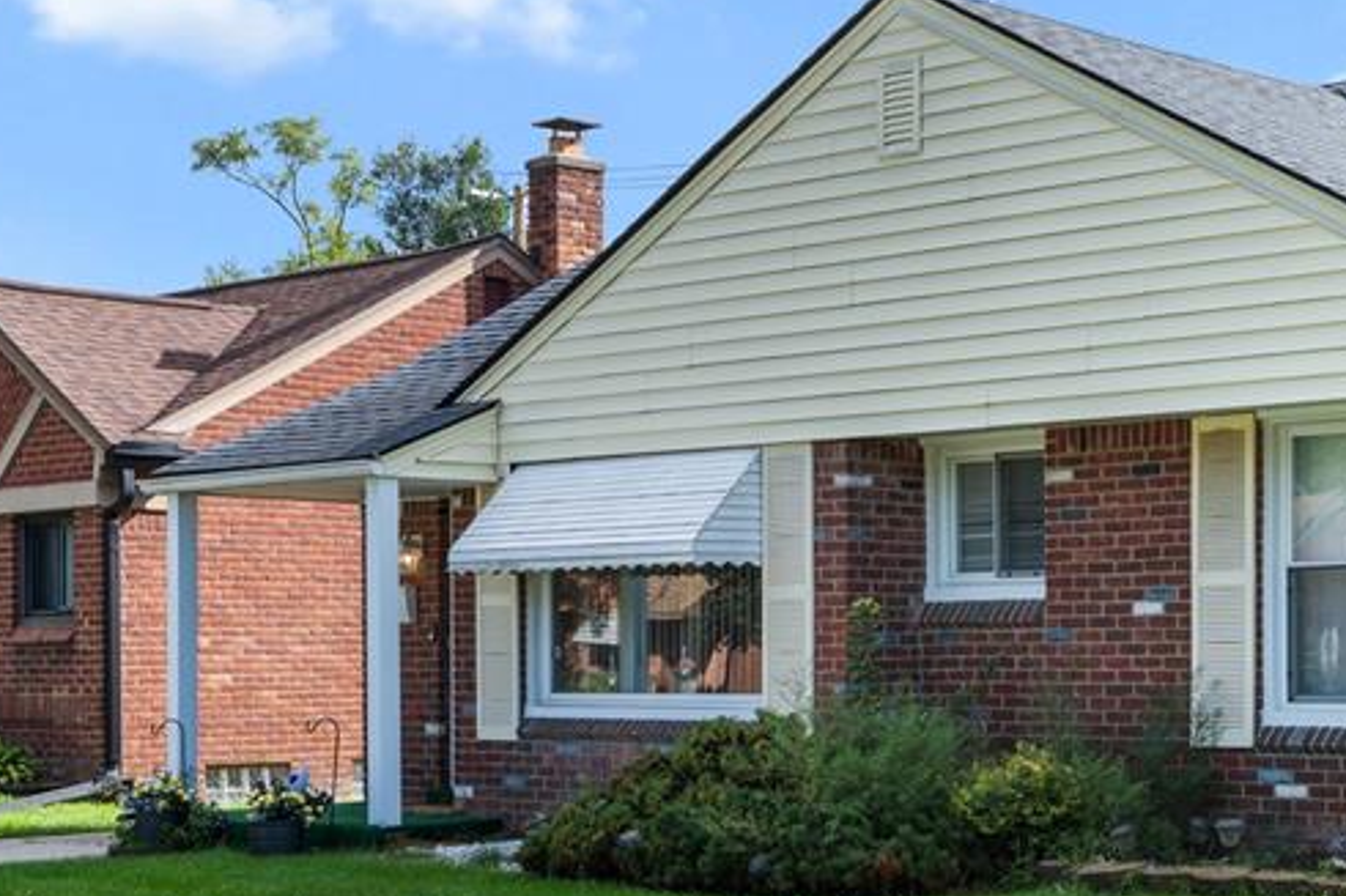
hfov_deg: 27.1
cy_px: 641
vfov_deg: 18.6
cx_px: 1099
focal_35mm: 73
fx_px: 2728
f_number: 8
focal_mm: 35
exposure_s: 1/40
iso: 100
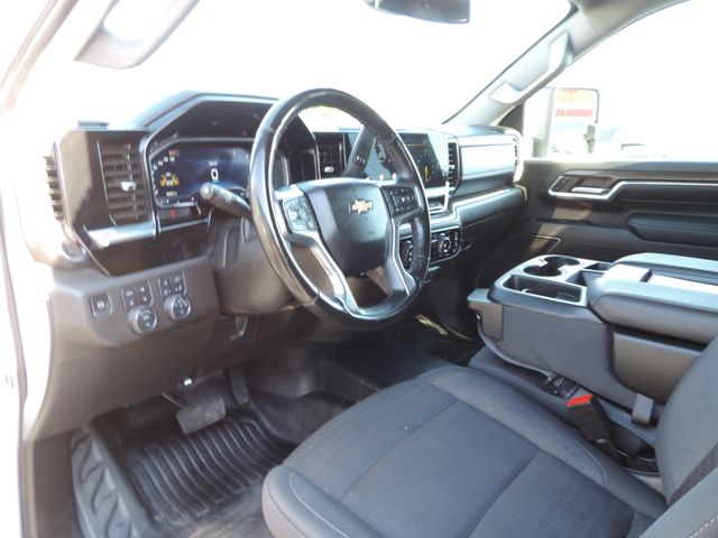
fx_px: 498
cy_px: 269
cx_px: 359
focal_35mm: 24
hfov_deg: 71.6
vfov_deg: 56.8
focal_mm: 4.3
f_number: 3
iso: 180
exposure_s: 1/30
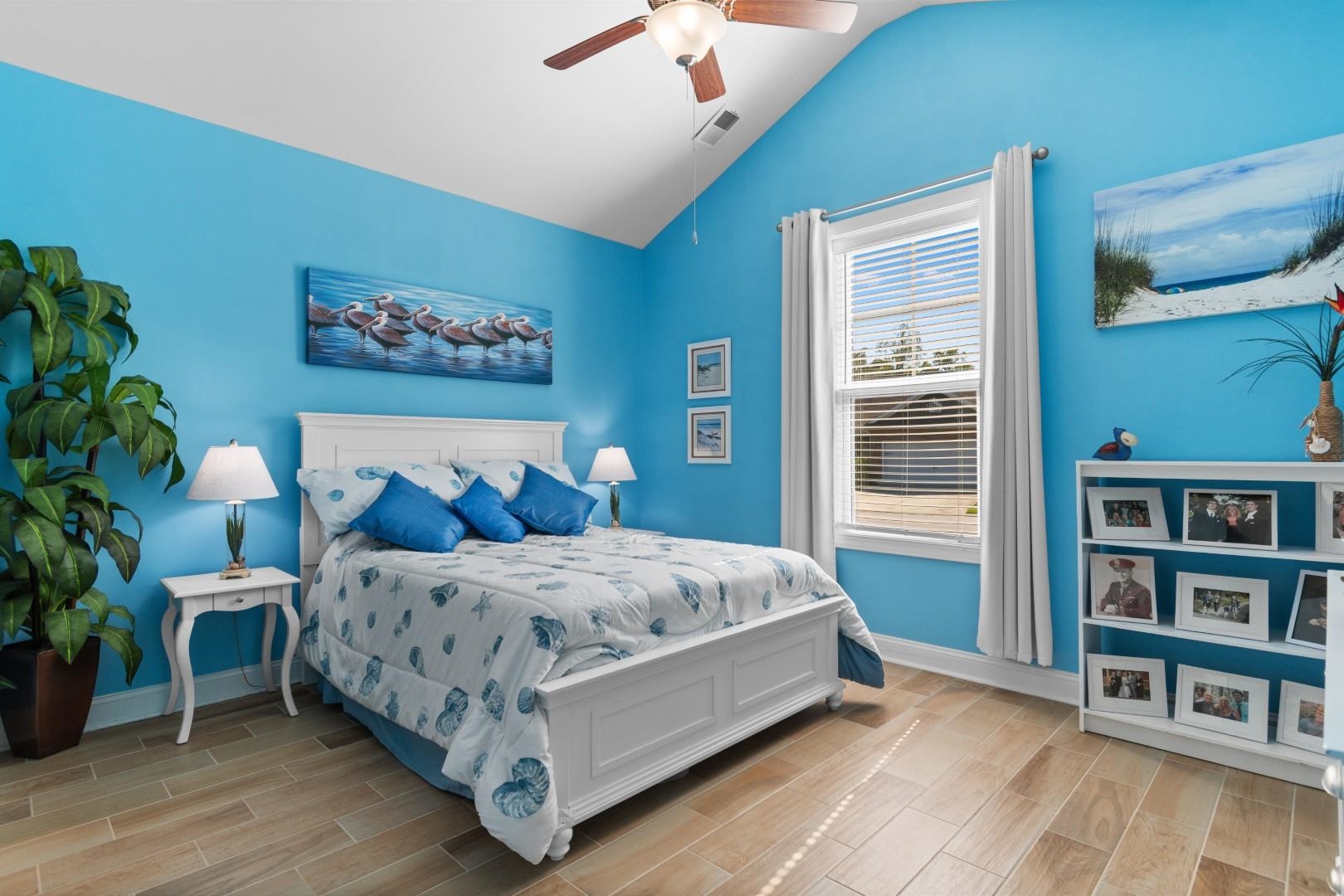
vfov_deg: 70.4
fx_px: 635
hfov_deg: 93.3
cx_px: 672
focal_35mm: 17
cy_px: 448
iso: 100
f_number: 4.8
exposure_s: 1/30
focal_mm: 11.5
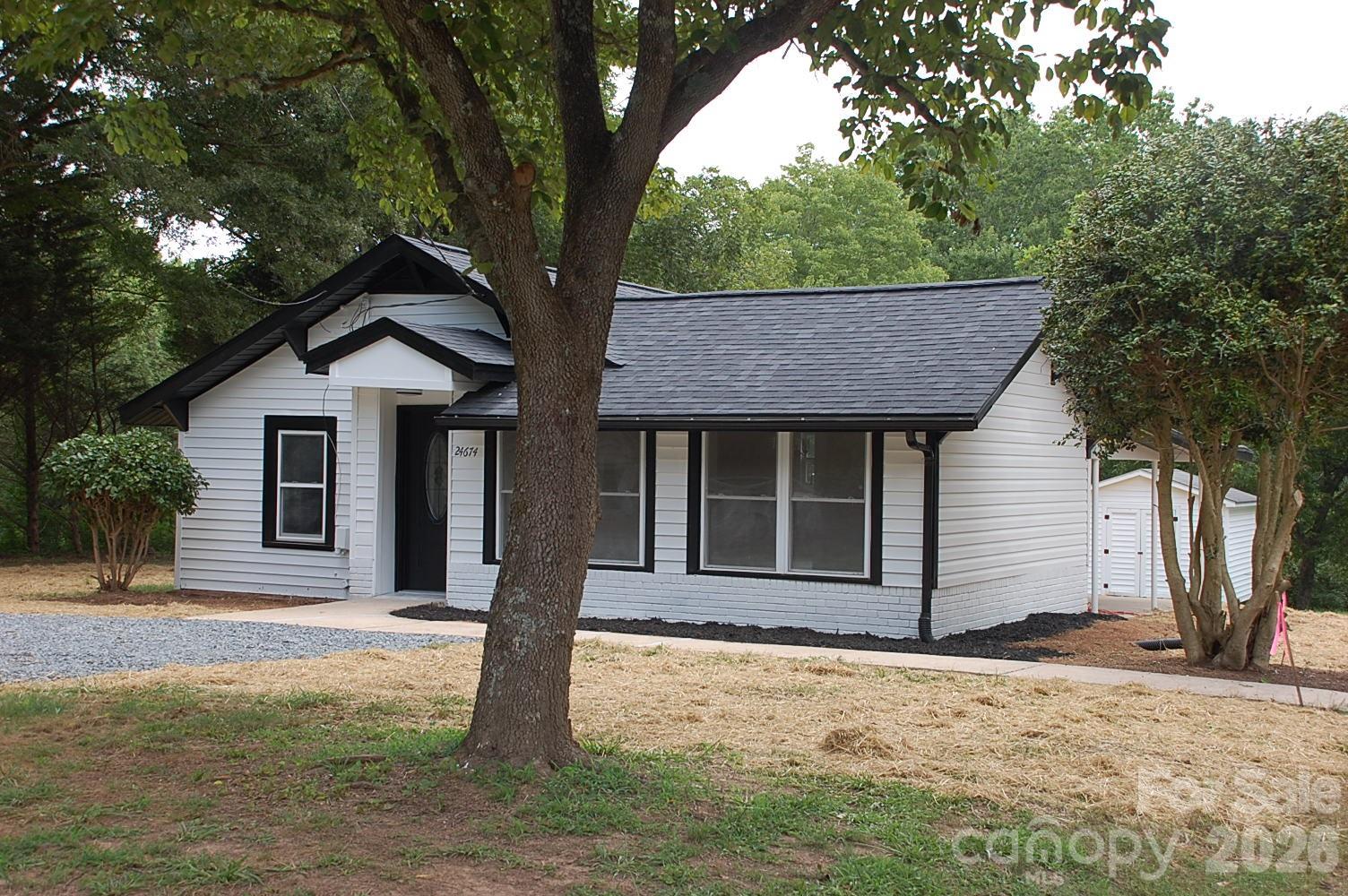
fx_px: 1740
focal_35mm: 46
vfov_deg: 28.9
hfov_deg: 42.4
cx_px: 674
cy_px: 448
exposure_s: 1/160
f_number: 6.3
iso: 200
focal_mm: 31
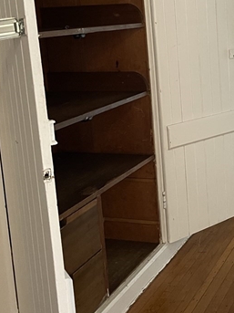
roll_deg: +2.5
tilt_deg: -8.7
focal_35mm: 56
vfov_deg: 33.9
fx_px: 505
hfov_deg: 25.1
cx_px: 221
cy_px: 91
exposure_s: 1/40
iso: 500
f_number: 1.6
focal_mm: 5.1
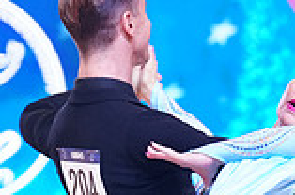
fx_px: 2969
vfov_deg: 3.7
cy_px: 349
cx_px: 198
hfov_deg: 5.7
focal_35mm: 363
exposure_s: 1/250
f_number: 3.5
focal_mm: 98
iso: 2000
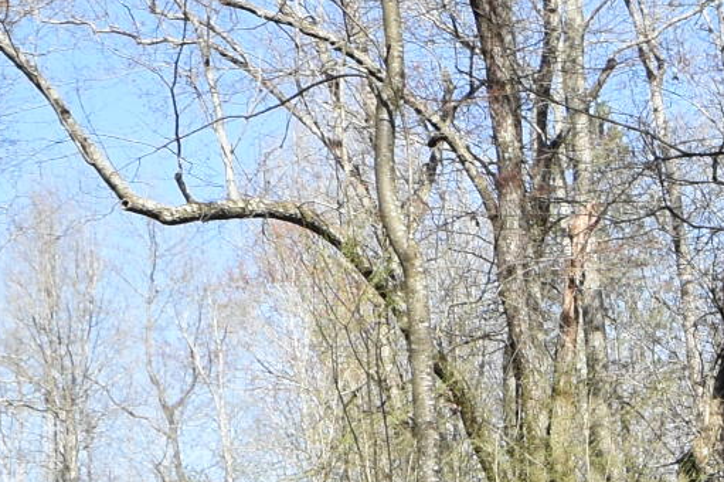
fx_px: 1948
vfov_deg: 14.0
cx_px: 113
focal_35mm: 97
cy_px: 396
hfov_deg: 20.7
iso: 200
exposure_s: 1/250
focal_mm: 11
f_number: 8
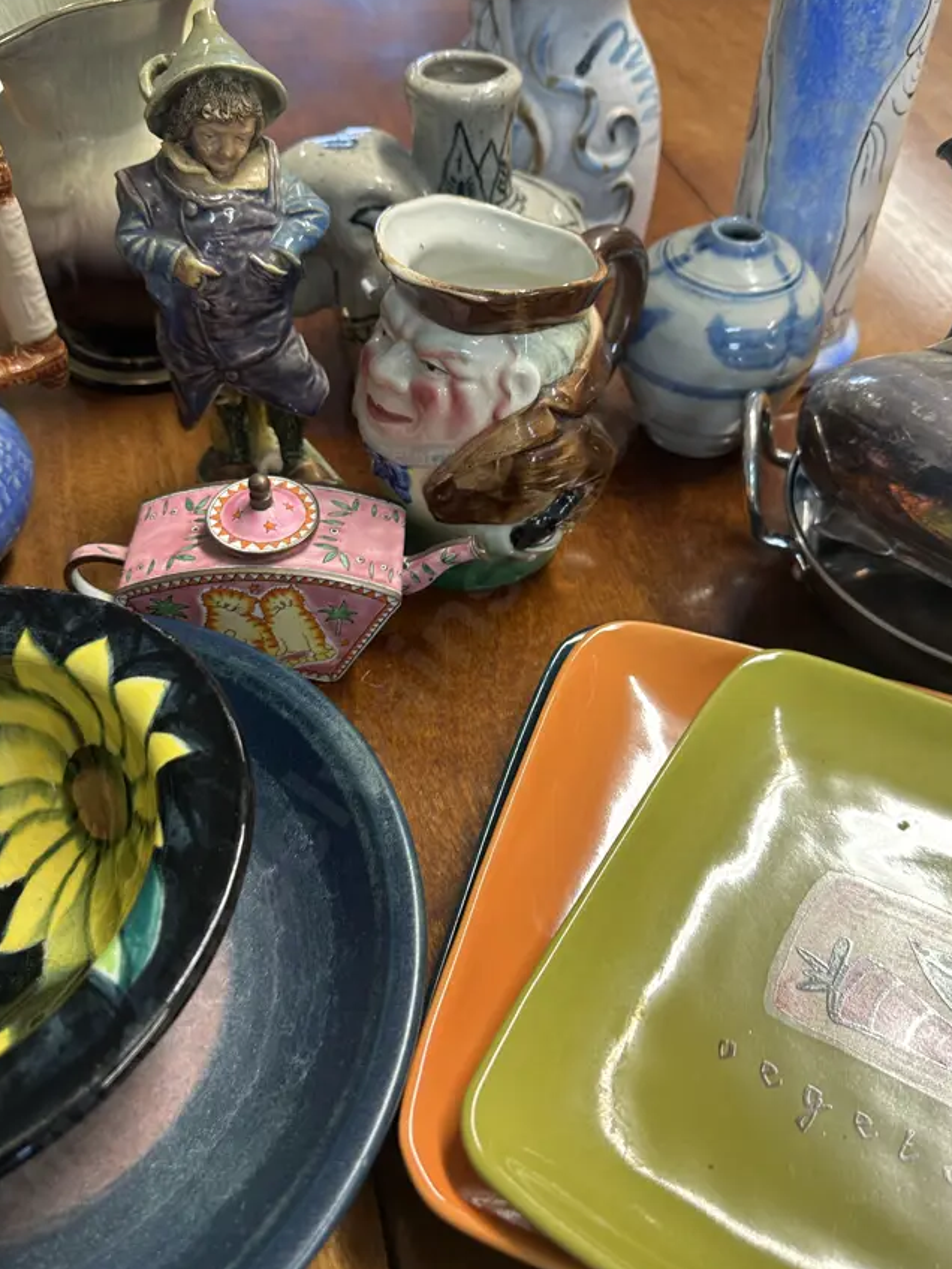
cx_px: 479
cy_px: 601
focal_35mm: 29
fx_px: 1063
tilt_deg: -47.0
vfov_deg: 61.6
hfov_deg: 48.3
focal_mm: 6.86
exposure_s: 1/50
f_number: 1.78
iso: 125
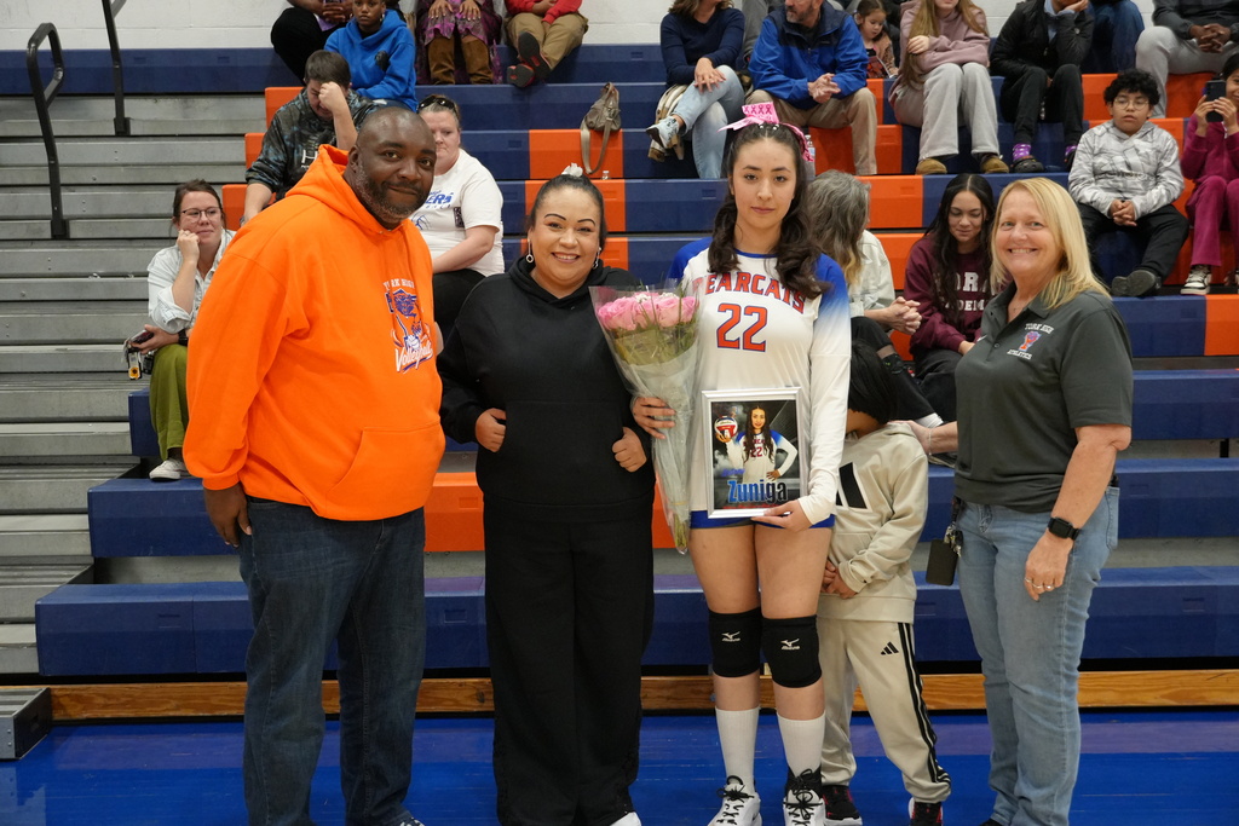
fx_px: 1704
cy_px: 413
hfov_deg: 40.0
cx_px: 620
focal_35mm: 50
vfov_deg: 27.3
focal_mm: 33
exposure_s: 1/160
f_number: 4.5
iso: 3200
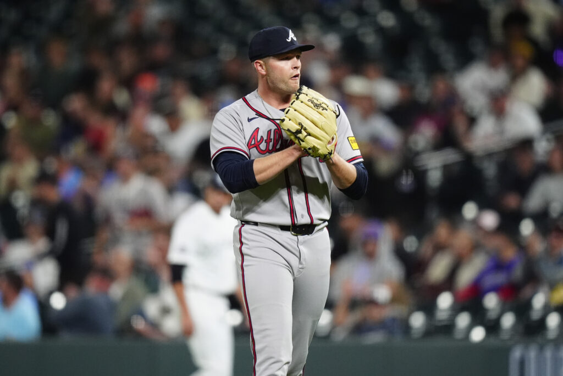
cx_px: 282
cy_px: 188
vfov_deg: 2.3
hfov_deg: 3.4
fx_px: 9392
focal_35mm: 600
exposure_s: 1/2500
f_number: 2.8
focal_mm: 400
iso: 4000
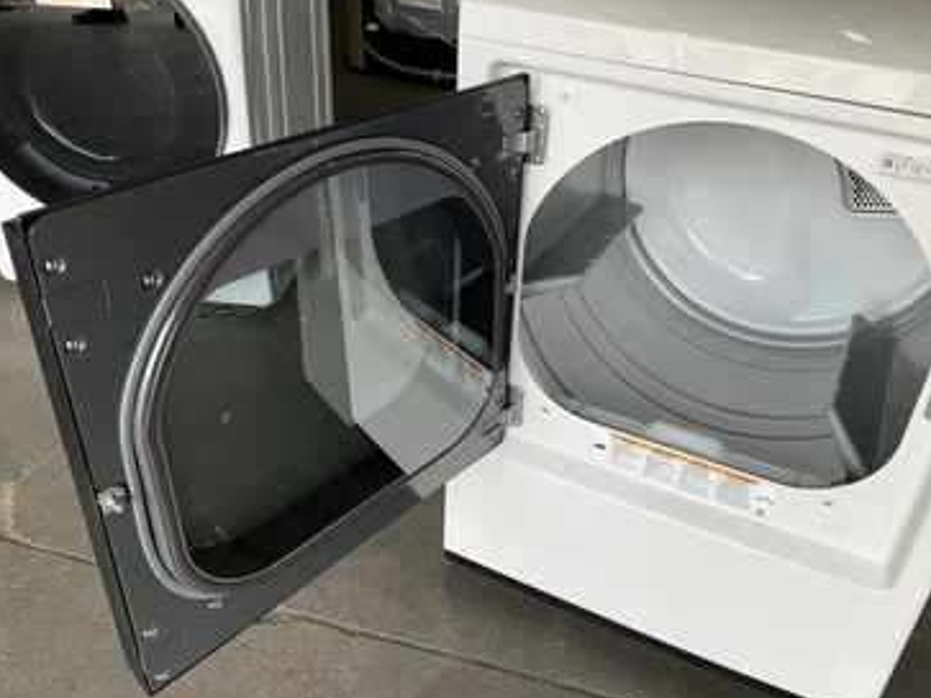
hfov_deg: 56.8
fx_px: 860
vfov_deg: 44.1
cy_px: 357
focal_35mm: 32
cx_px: 503
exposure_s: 1/161
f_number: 1.8
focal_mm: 3
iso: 20
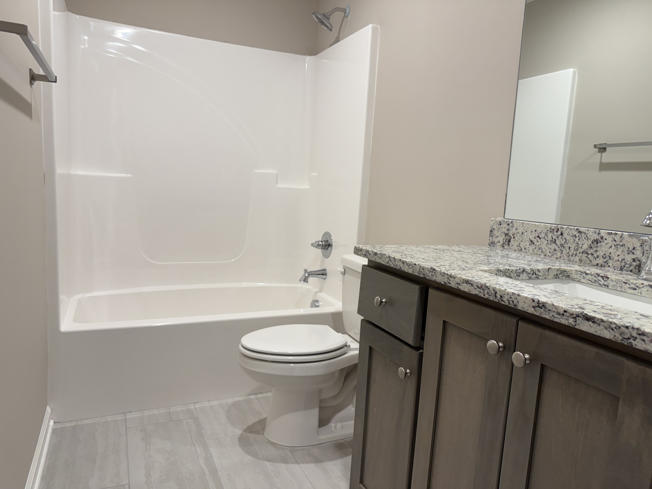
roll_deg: -2.7
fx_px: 452
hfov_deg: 71.6
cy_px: 244
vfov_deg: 56.8
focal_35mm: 24
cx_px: 326
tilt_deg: -6.9
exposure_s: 1/120
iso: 160
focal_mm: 6.76
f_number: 1.78
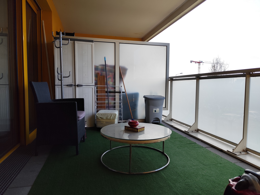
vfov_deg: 58.9
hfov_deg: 73.9
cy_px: 98
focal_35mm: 23
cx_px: 130
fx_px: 173
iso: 50
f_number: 1.65
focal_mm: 6.14
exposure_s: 1/379
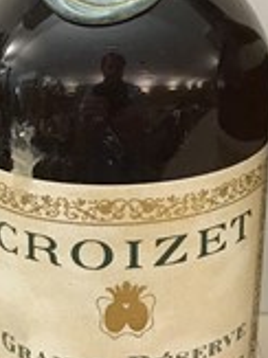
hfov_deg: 16.8
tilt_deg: -9.9
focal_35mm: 86
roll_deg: -0.8
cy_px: 46
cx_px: 269
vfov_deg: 22.3
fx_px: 889
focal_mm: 3.99
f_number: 1.8
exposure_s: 1/25
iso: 32
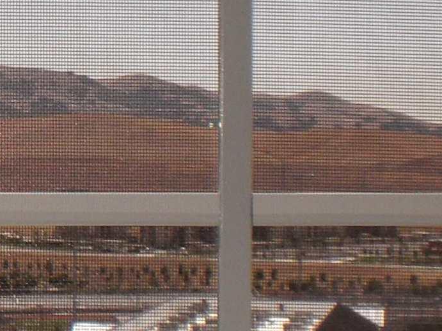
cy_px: 106
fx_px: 2158
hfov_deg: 11.1
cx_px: -281
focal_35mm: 169
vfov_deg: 8.8
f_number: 5.6
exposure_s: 1/320
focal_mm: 6.3
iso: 64
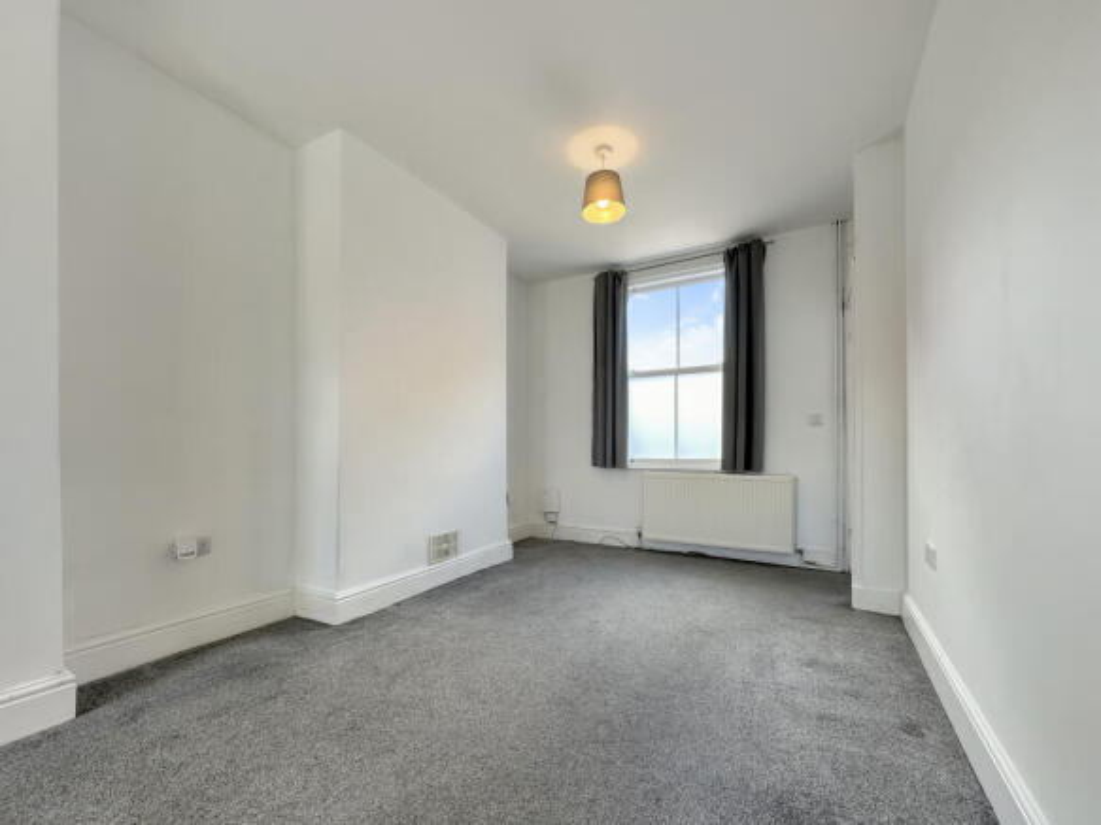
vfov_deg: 85.7
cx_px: 550
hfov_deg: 102.1
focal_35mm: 14
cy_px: 412
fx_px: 445
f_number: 2.2
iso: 64
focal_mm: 2.22
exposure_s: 1/100
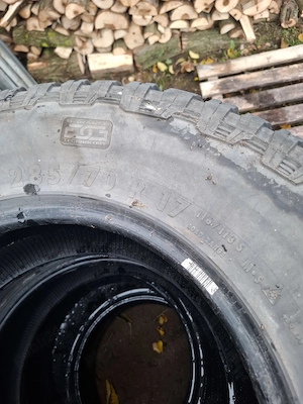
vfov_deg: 73.9
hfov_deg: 58.9
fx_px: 268
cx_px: 152
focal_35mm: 23
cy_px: 202
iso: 160
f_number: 1.8
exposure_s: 1/100
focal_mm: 5.54
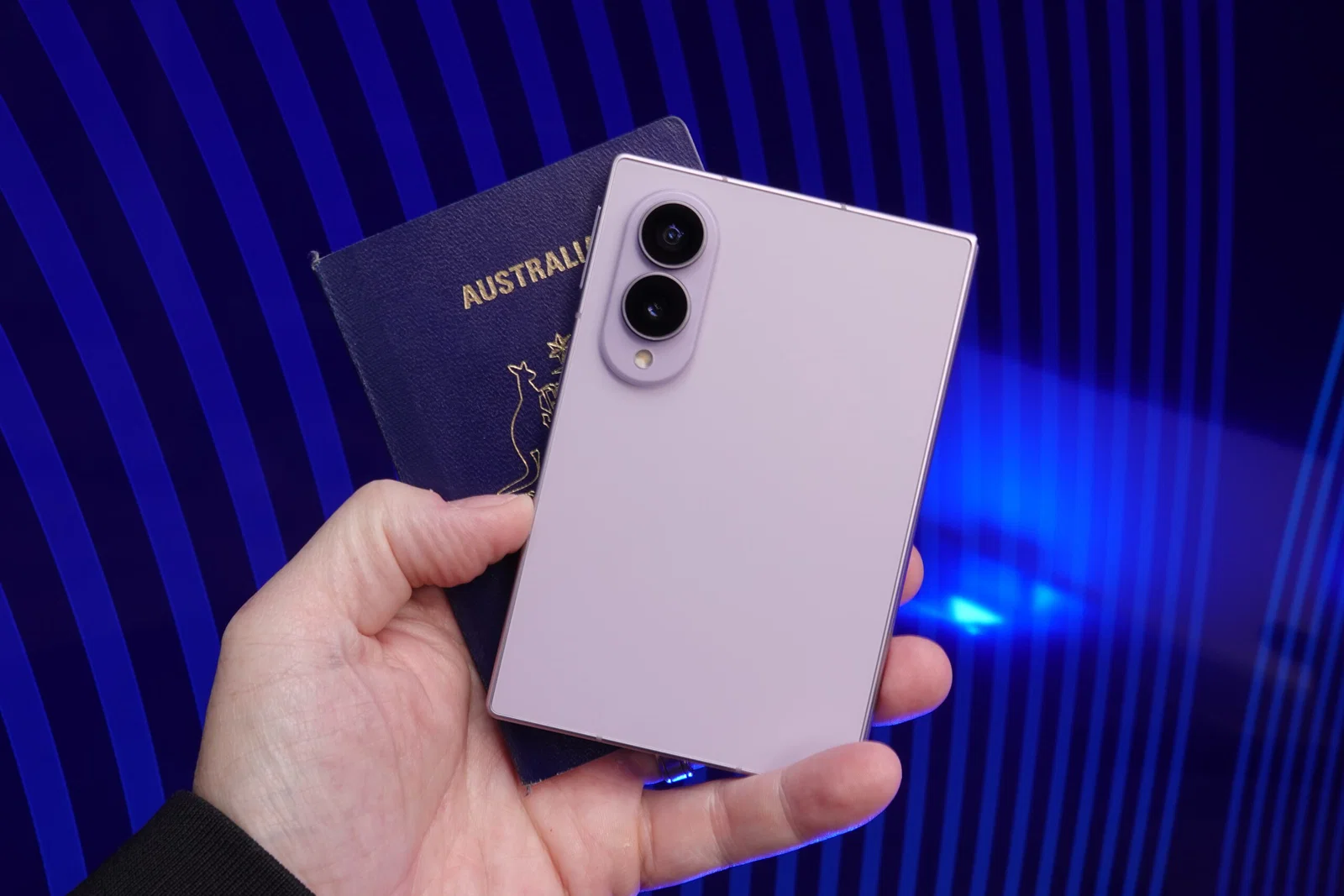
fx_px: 1531
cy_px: 448
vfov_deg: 32.6
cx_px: 672
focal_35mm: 41
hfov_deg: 47.4
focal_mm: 15.17
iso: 160
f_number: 8
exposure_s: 1/8
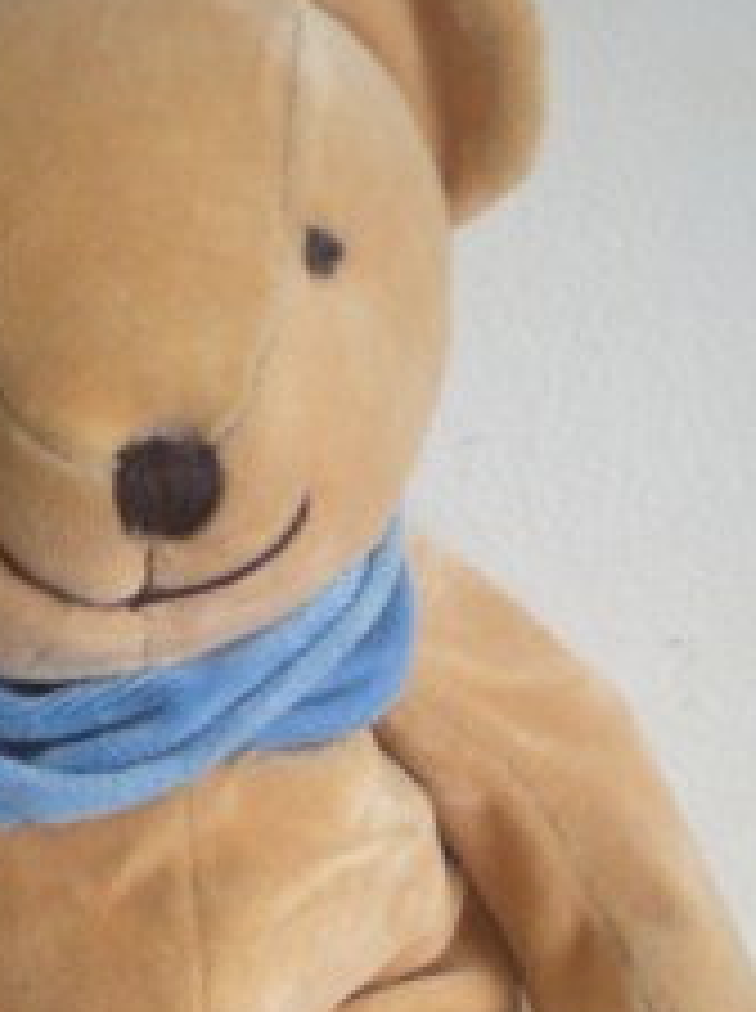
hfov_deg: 16.6
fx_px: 2570
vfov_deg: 21.9
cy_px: 841
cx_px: 126
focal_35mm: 88
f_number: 3.1
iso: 200
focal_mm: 6.3
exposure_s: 1/56.1
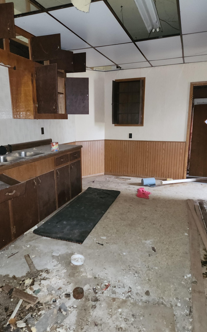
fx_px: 226
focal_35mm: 25
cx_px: 101
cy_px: 166
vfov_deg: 72.6
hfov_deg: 49.3
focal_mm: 5.4
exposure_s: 1/10
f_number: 1.8
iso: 250
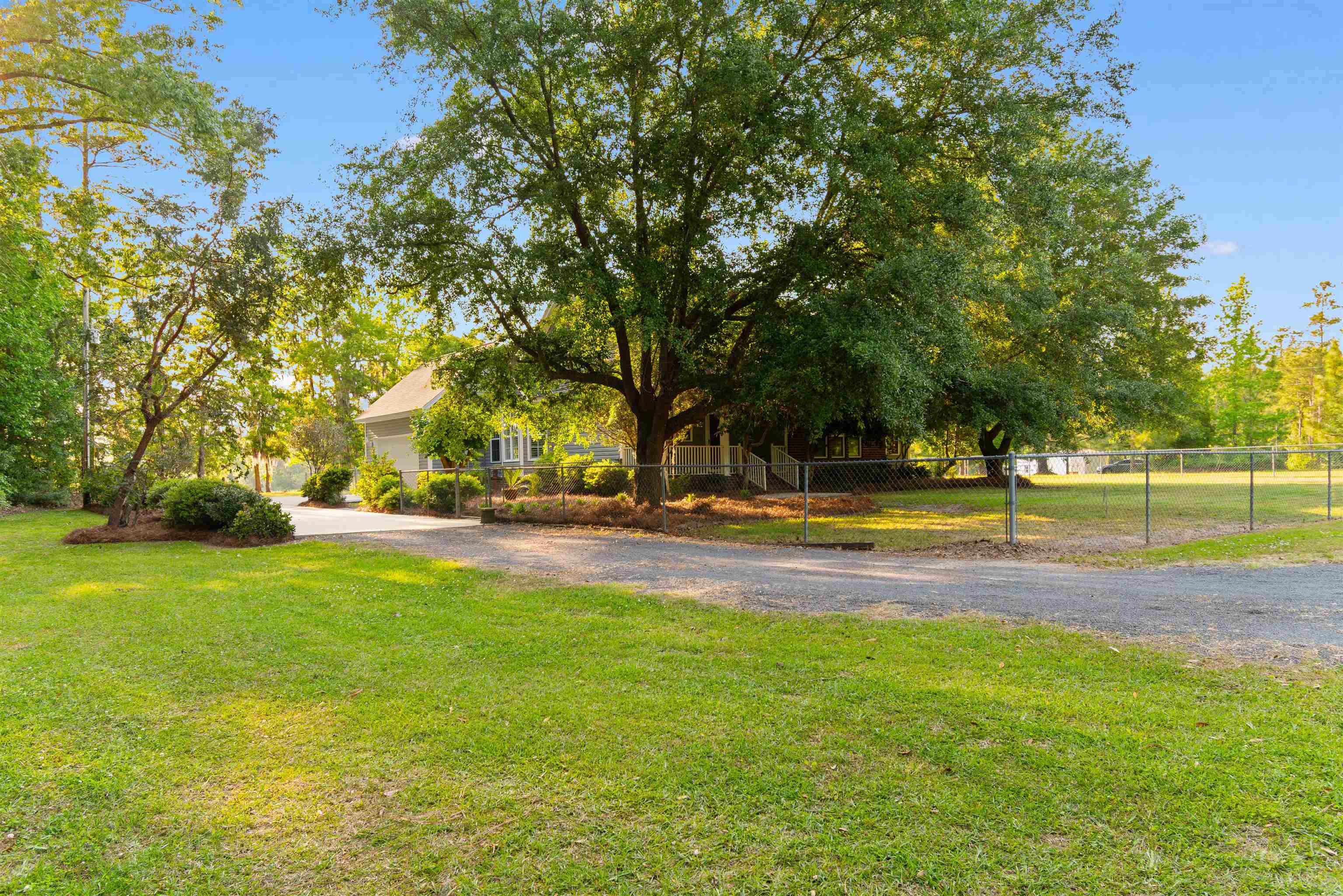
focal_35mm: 22
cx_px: 672
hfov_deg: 78.6
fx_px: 821
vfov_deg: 57.2
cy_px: 448
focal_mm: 15
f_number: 5.3
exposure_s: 1/25
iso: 100
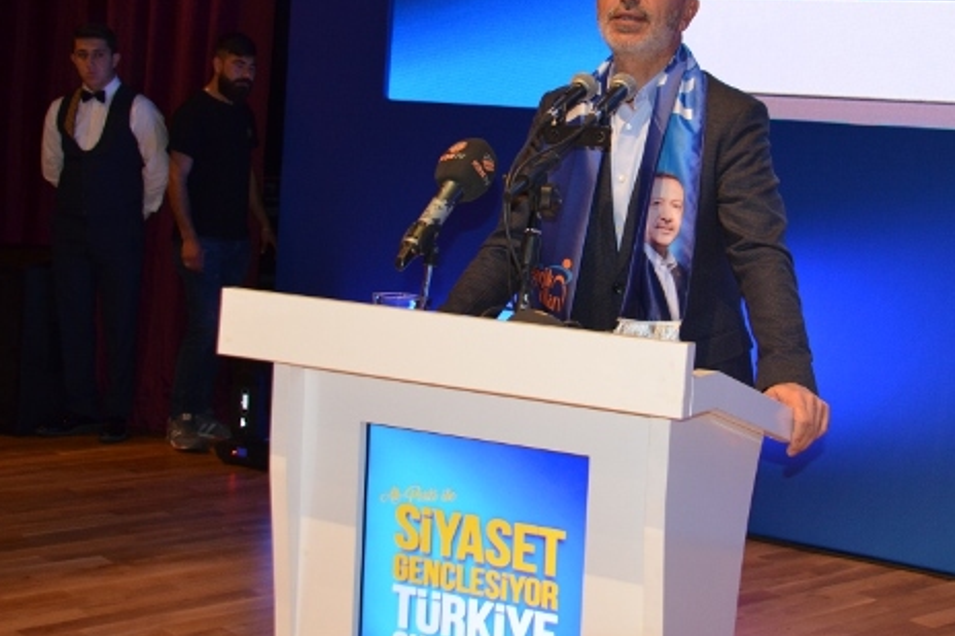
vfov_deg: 21.8
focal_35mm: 62
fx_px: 1644
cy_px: 222
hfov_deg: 32.2
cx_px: 597
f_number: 4.2
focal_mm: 30
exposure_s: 1/60
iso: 1000
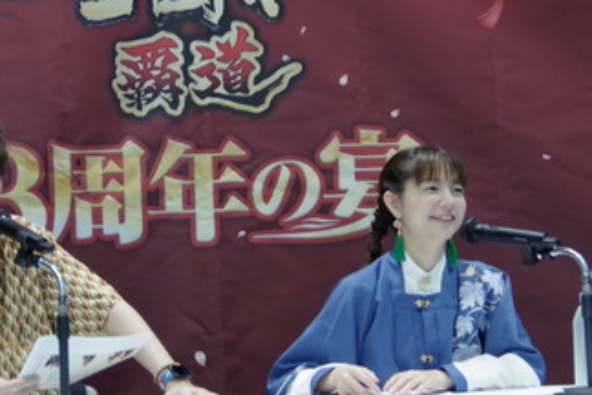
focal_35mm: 161
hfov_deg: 12.7
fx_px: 2647
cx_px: 212
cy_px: 206
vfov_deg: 8.5
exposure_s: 1/60
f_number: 4.5
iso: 3200
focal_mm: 68
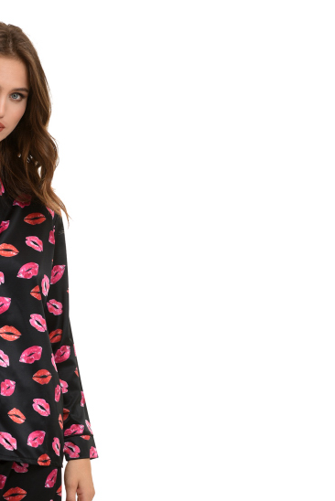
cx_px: -16
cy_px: 427
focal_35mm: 186
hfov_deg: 7.4
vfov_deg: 11.0
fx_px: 2593
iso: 100
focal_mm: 85
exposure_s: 1/200
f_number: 5
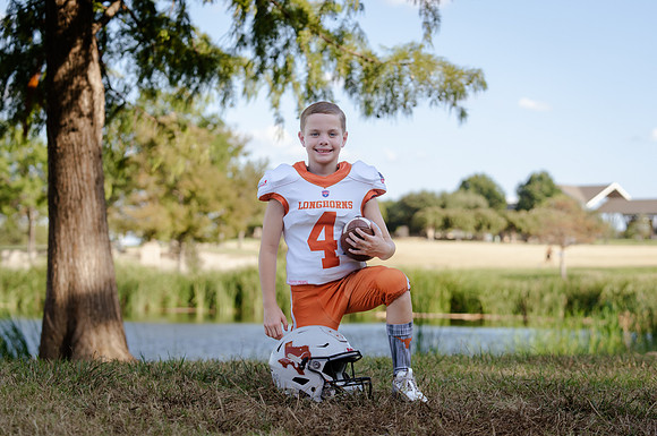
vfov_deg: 16.8
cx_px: 329
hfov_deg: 25.1
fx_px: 1476
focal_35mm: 81
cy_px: 247
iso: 100
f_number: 3.5
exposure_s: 1/320
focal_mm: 70
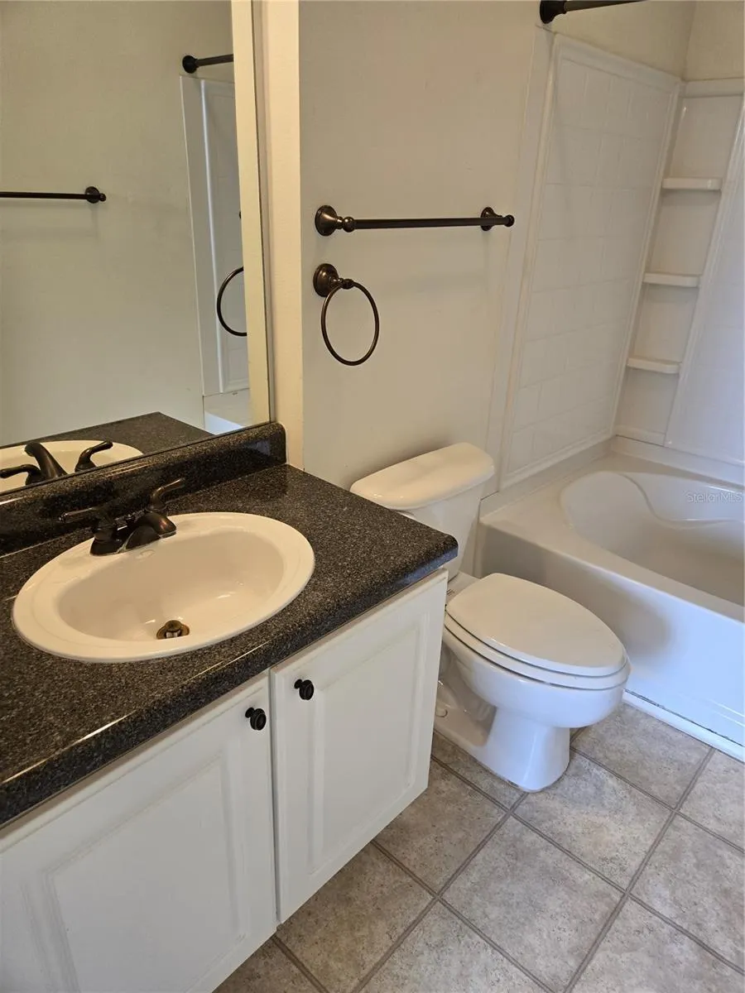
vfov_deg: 73.9
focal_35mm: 23
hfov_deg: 58.9
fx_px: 660
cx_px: 372
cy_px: 496
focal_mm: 5.4
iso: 200
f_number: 1.8
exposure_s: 1/120
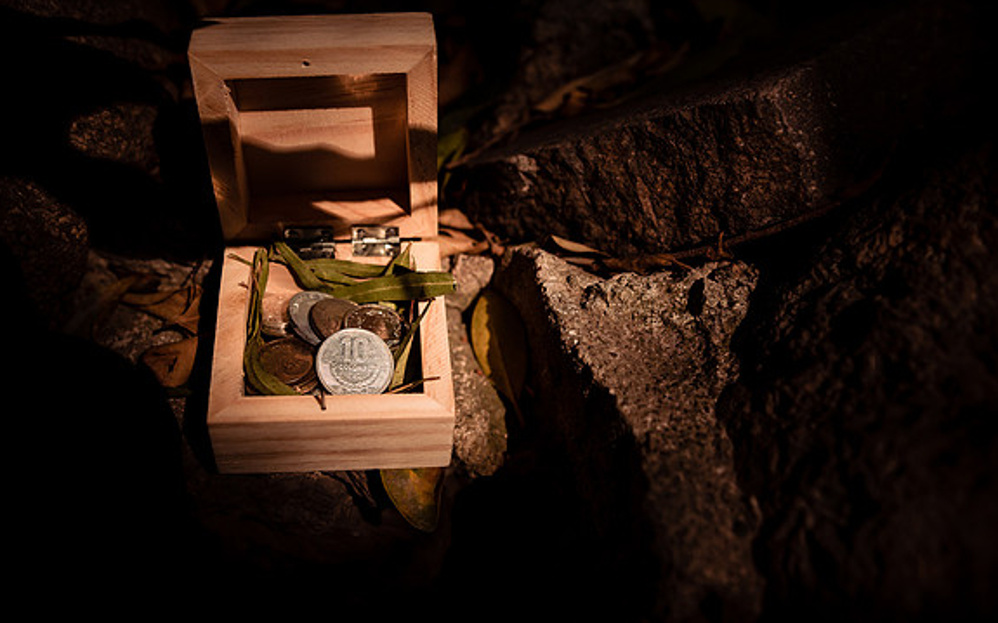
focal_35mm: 36
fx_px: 979
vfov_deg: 35.3
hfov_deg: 54.0
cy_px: 289
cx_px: 496
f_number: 4
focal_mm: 35
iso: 800
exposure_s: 1/4000
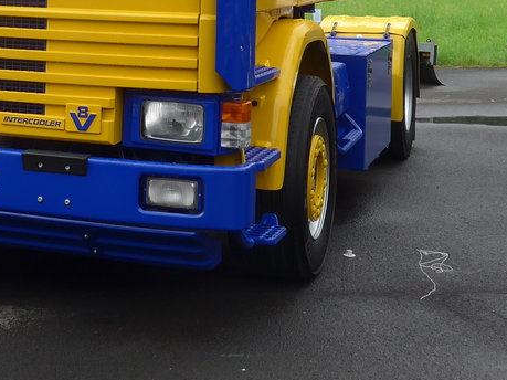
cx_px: 82
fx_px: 1186
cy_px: -105
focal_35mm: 81
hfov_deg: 23.7
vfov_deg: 17.2
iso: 80
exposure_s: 1/400
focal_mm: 6.5
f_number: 2.8
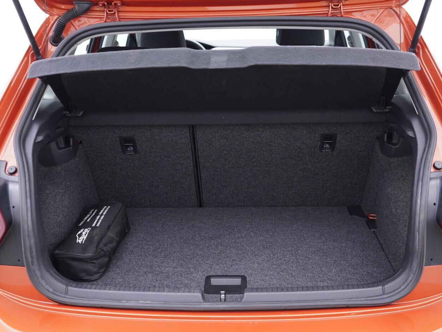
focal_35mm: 40
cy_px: 162
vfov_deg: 36.0
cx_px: 220
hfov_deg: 46.8
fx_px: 511
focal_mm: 24
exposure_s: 1/40
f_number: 2.8
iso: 250
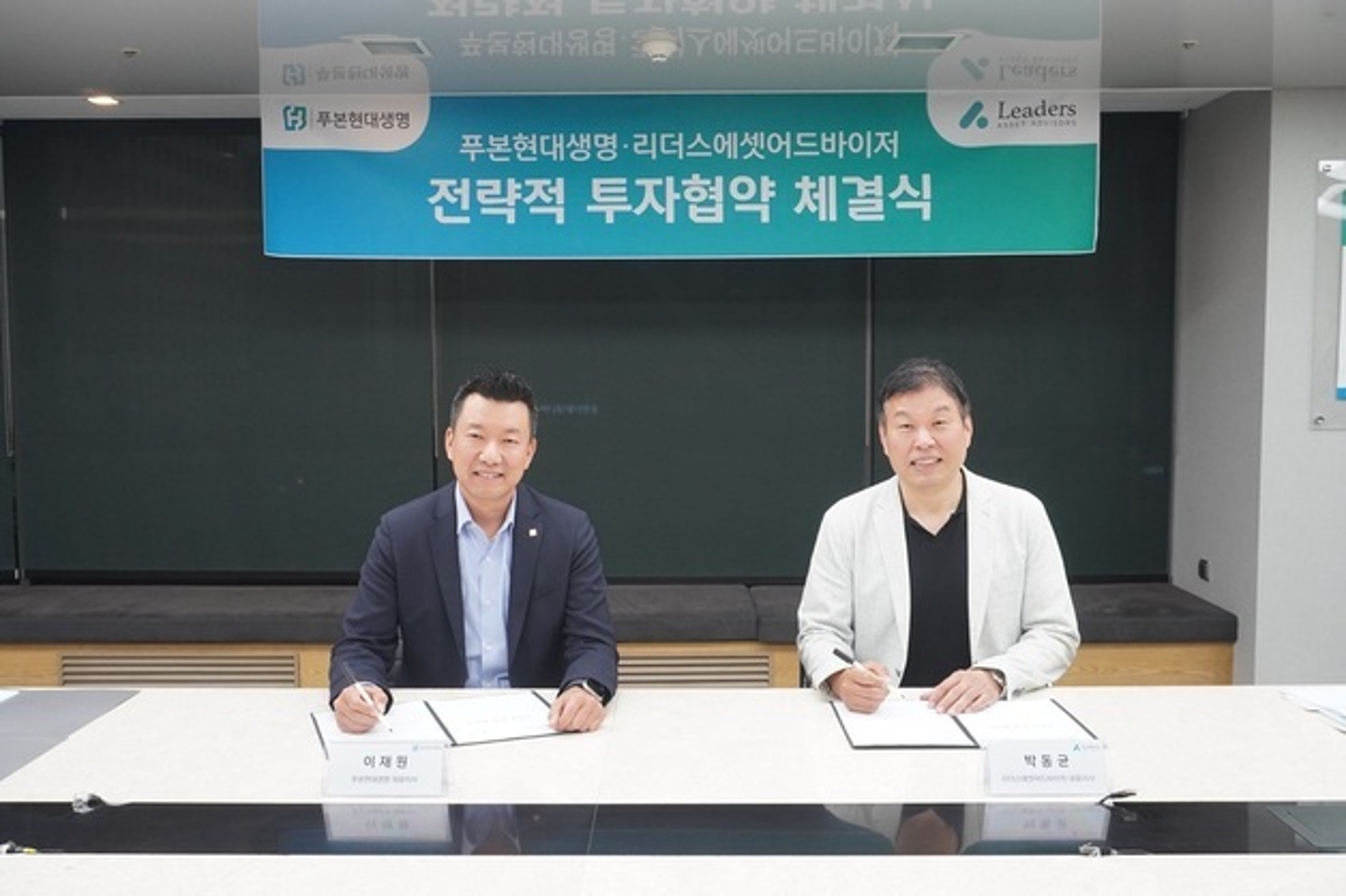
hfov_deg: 57.2
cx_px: 673
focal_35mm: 33
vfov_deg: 39.9
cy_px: 448
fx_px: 1233
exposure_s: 1/50
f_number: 8
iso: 1000
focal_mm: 22
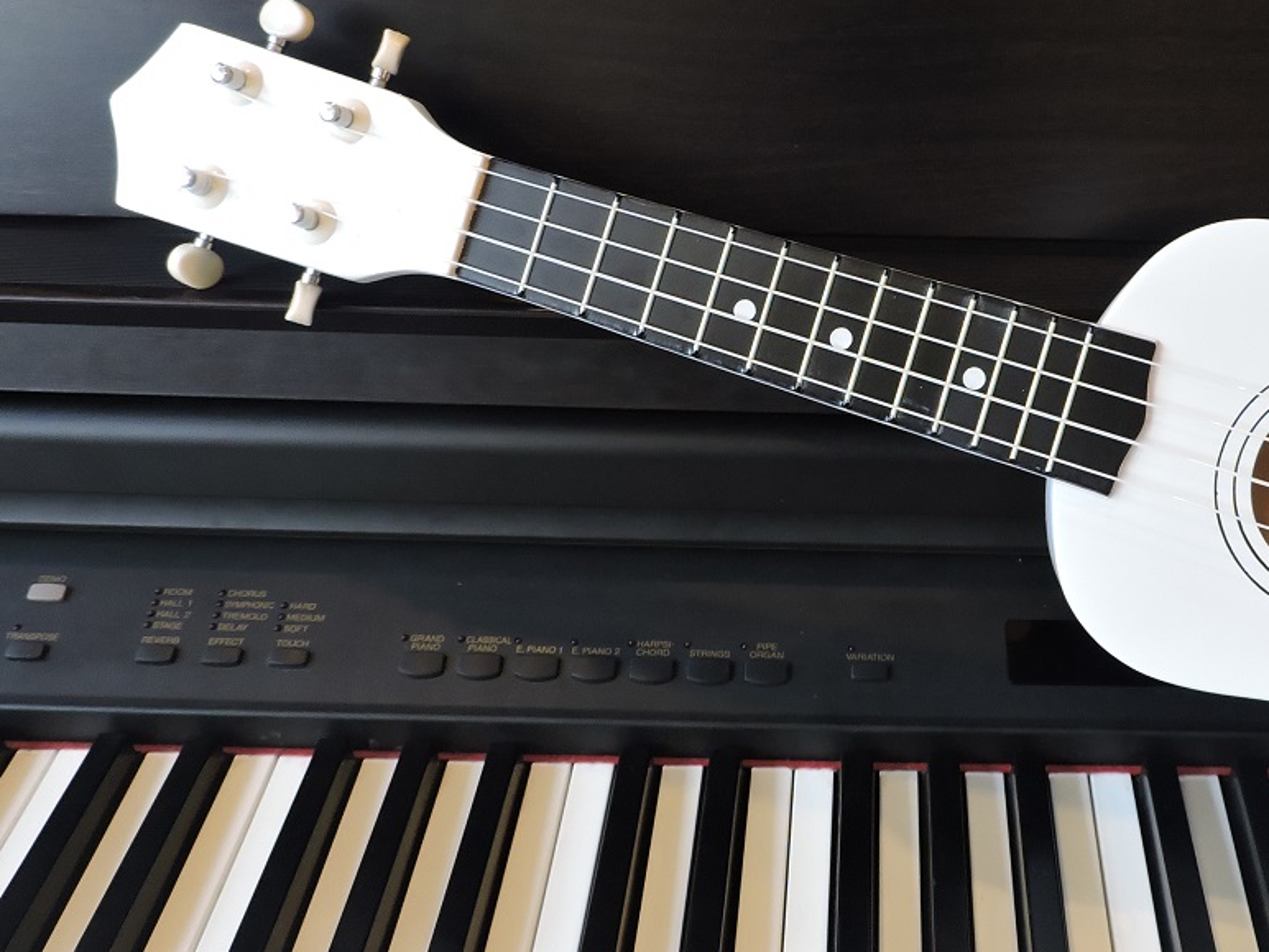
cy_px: 363
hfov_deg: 43.1
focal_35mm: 43
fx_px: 1576
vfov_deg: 33.4
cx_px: 870
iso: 250
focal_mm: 4.3
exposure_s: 1/30
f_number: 3
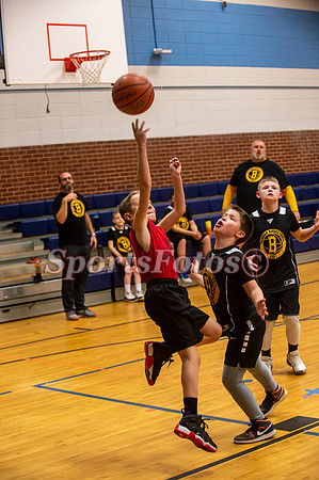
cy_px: 240
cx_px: 160
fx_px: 932
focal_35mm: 70
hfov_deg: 19.4
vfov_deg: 28.9
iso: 5000
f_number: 4
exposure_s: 1/500
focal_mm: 70
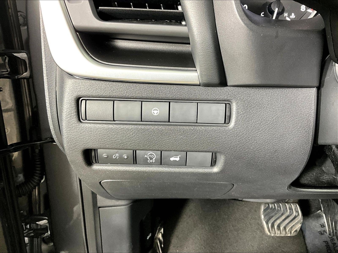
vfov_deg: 48.2
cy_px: 126
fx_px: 283
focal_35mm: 29
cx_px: 169
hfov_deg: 61.7
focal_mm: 3
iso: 250
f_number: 1.8
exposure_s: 1/60
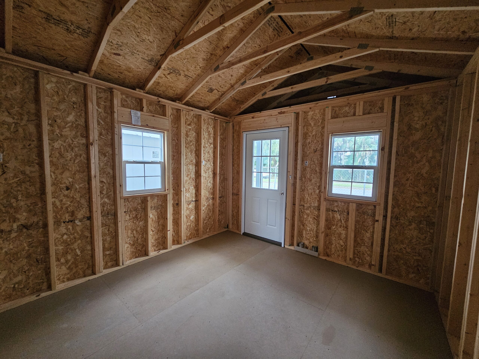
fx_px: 180
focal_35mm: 13
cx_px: 240
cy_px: 180
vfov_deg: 89.9
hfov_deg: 106.2
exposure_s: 1/24
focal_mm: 2.2
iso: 640
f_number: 2.2
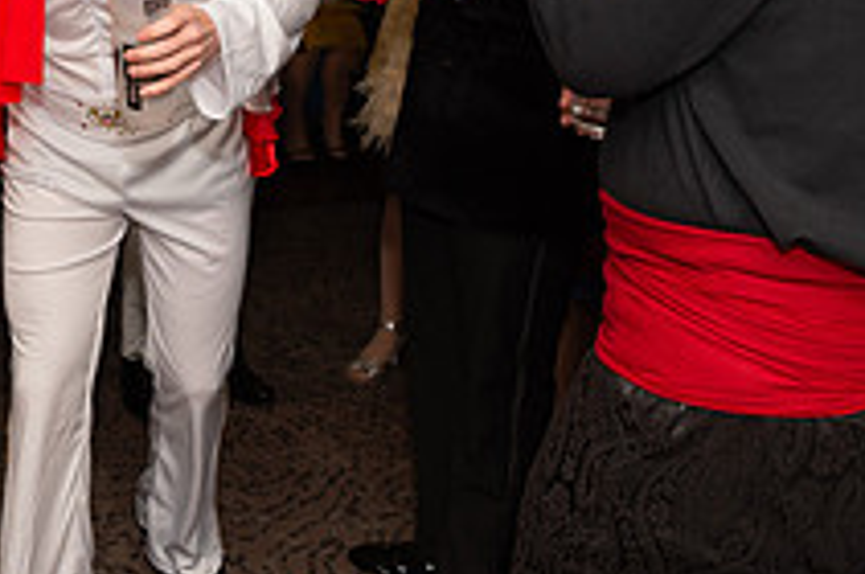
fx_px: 1583
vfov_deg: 20.2
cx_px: -33
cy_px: 74
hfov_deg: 28.4
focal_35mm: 66
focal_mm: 24
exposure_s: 1/60
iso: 400
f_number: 5.6
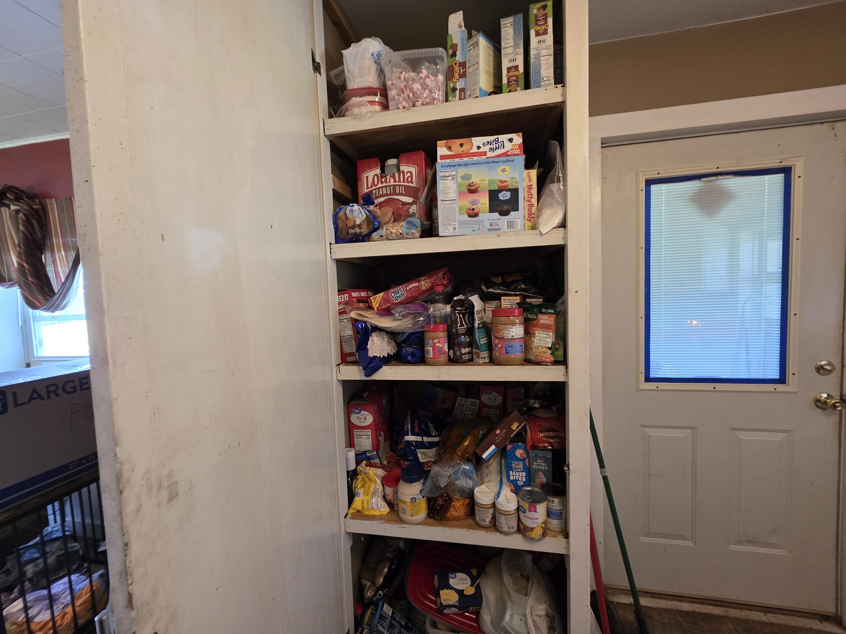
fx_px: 318
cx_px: 423
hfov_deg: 106.2
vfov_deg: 89.9
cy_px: 317
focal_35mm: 13
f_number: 1.9
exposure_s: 1/60
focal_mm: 2.2
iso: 500
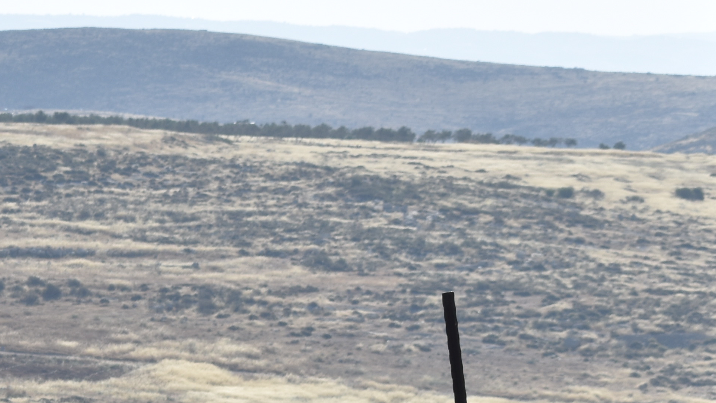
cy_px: 629
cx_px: -191
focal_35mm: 269
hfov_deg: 7.9
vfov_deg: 4.5
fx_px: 5100
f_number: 8
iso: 100
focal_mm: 55
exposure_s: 1/320
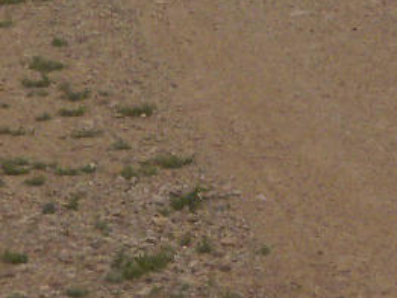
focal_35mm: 445
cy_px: -210
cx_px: 170
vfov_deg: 3.3
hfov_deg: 4.5
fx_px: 5108
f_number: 14.1
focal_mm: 12.95
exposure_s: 1/125
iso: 100
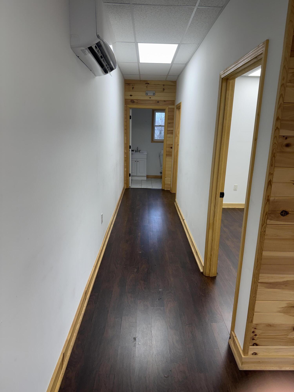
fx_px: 272
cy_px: 196
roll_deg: -2.9
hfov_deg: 56.8
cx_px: 147
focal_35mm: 24
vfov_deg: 71.6
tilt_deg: -14.2
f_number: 1.78
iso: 80
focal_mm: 6.76
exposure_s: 1/120
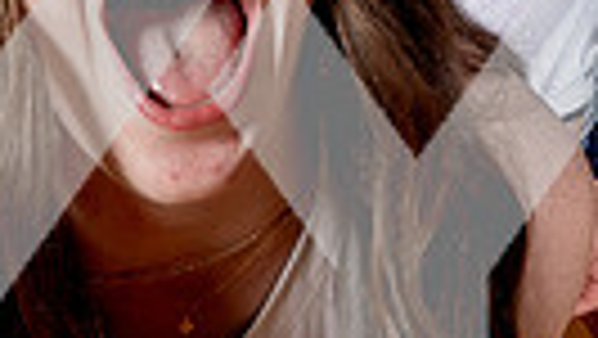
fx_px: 1745
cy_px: -349
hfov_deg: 18.8
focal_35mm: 110
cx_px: 616
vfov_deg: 10.2
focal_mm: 24
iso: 100
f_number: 8
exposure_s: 1/250
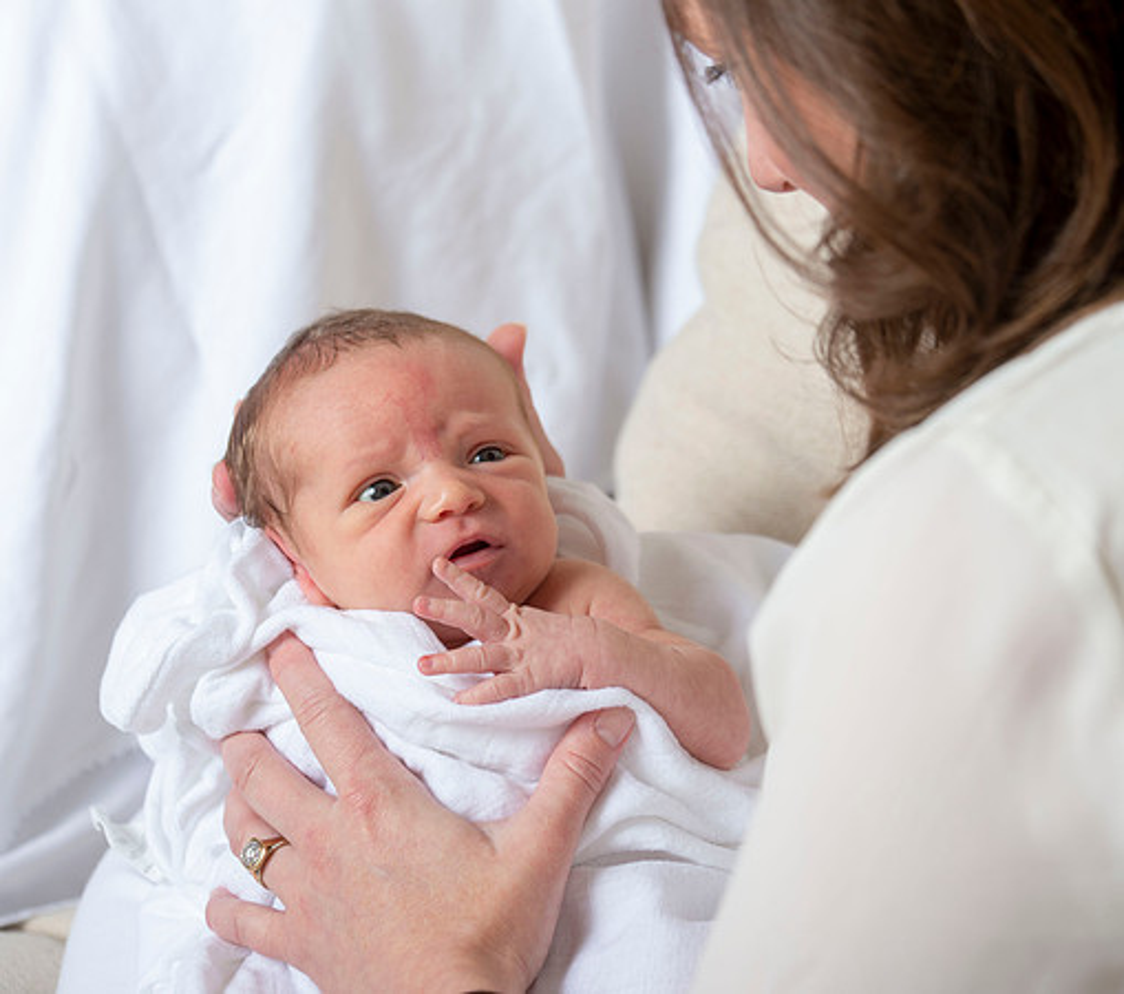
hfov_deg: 13.8
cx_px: 522
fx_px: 4640
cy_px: 497
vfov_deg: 12.2
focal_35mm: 134
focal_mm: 112
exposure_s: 1/160
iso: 200
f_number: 5.6
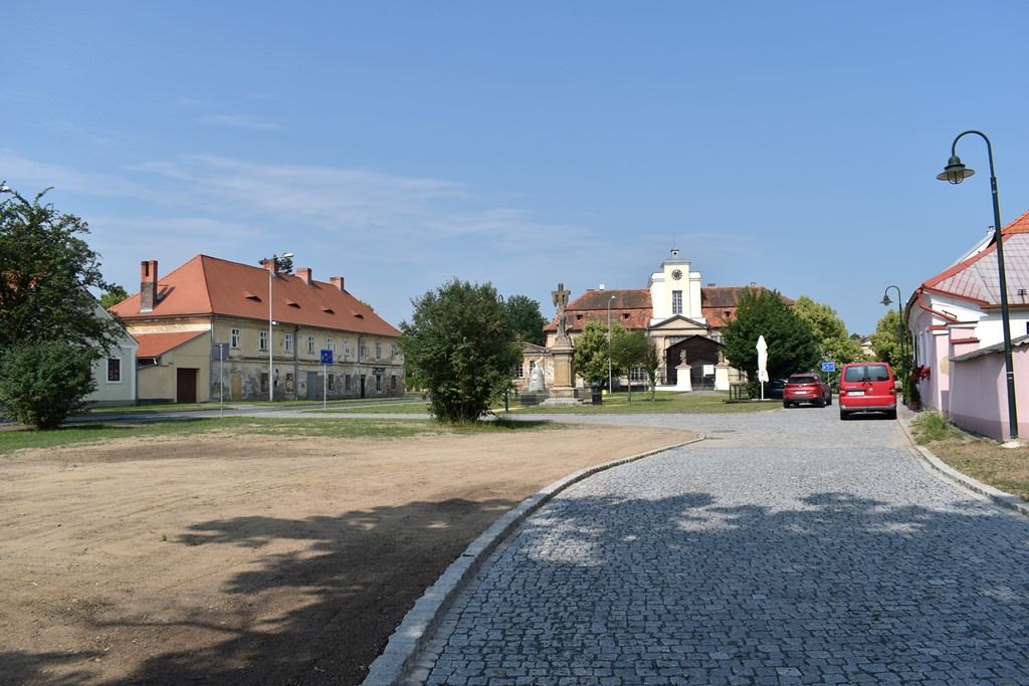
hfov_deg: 67.4
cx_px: 514
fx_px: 772
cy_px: 343
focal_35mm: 27
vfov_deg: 47.9
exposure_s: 1/320
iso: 100
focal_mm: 18
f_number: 8
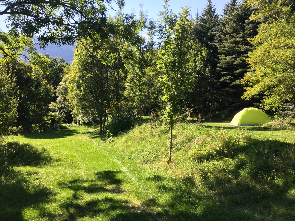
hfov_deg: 61.7
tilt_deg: -1.5
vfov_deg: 48.2
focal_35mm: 29
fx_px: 247
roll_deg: -1.6
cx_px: 148
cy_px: 110
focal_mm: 4.15
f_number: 2.2
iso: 32
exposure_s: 1/520
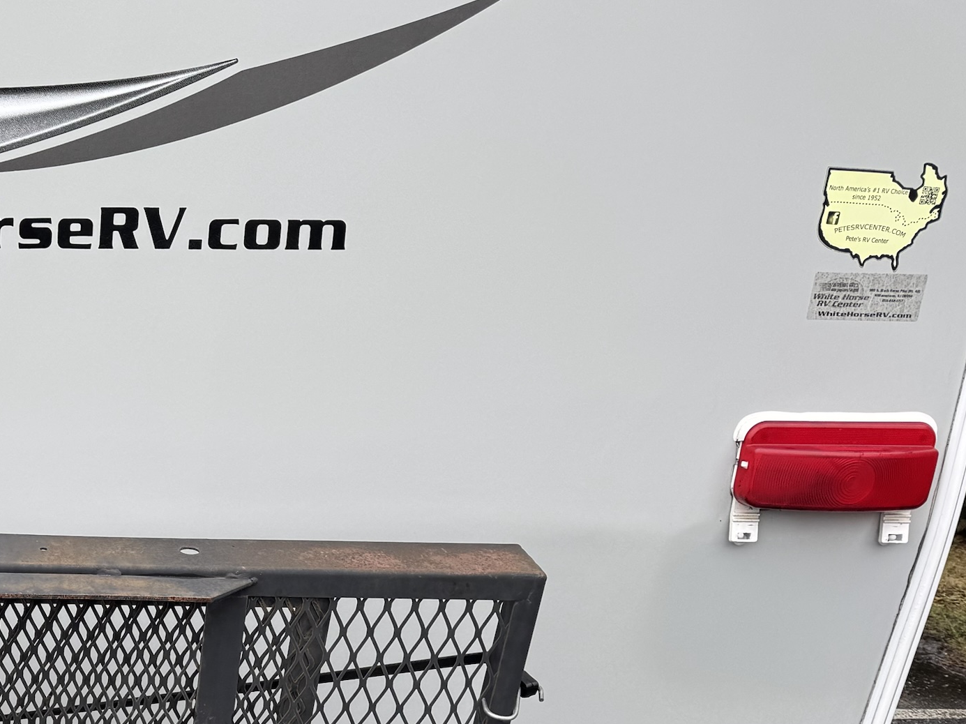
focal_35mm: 52
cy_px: 757
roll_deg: +0.8
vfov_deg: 26.2
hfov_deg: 33.0
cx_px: -51
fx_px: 1451
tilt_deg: -22.9
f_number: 1.78
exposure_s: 1/645
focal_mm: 6.76
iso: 80
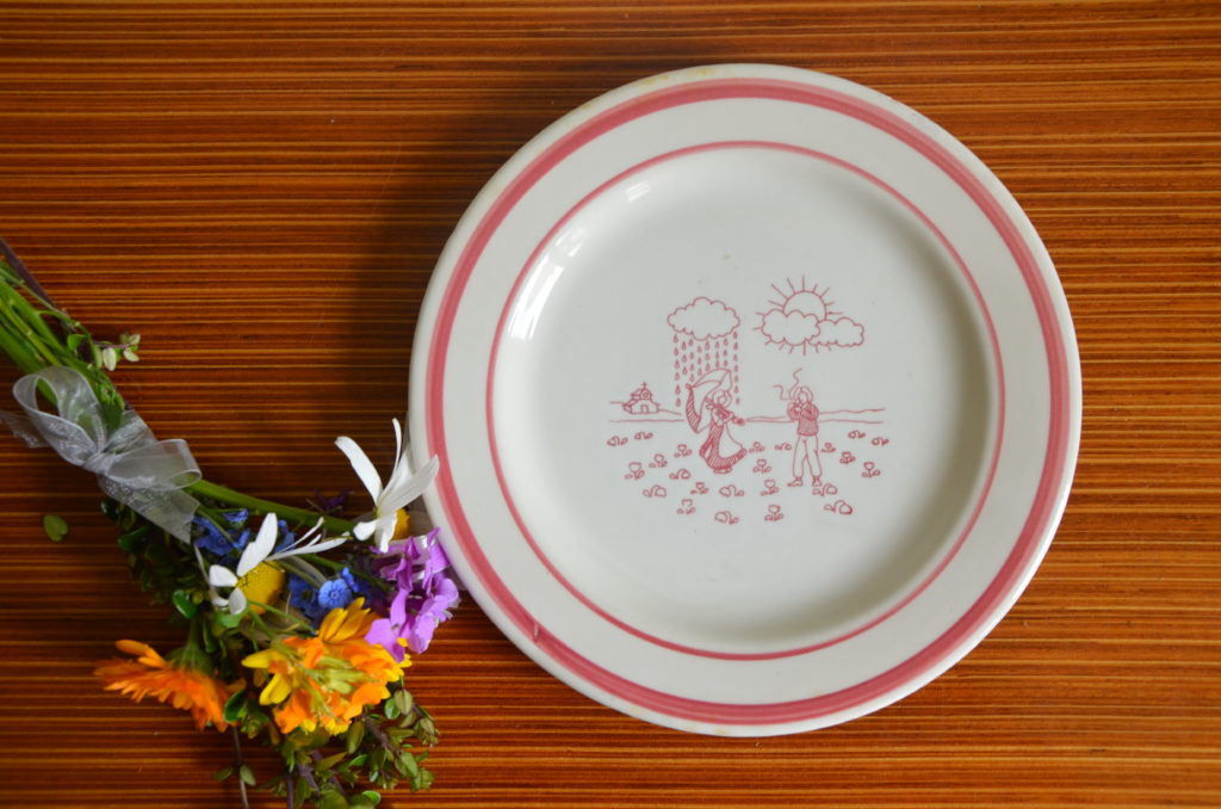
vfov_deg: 31.7
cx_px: 610
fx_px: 1421
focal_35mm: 42
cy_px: 404
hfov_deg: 46.5
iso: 500
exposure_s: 1/60
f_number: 5.6
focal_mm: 28
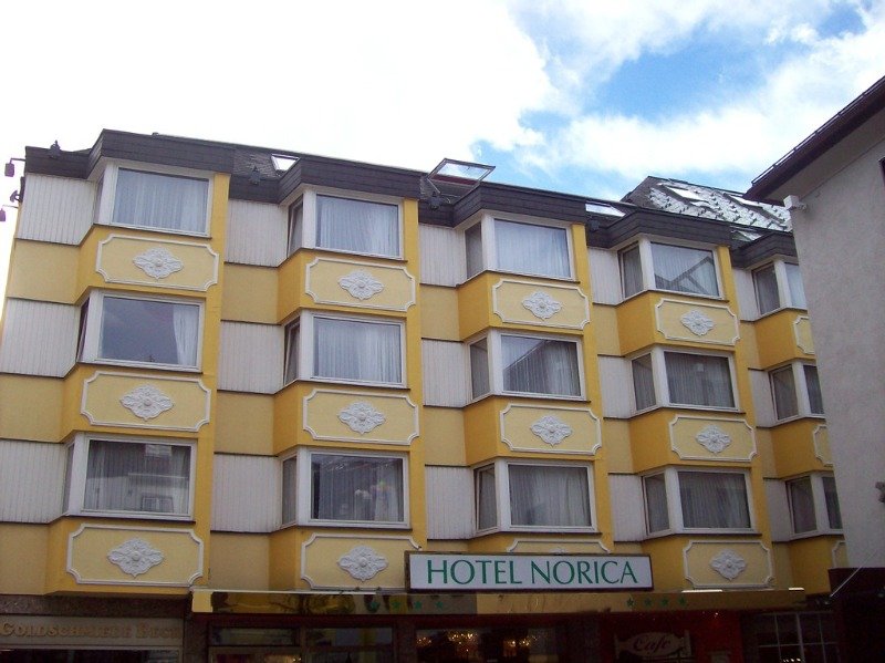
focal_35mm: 36
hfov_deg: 51.4
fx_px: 920
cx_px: 442
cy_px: 332
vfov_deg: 39.6
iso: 80
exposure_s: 1/706
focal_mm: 6
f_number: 2.7
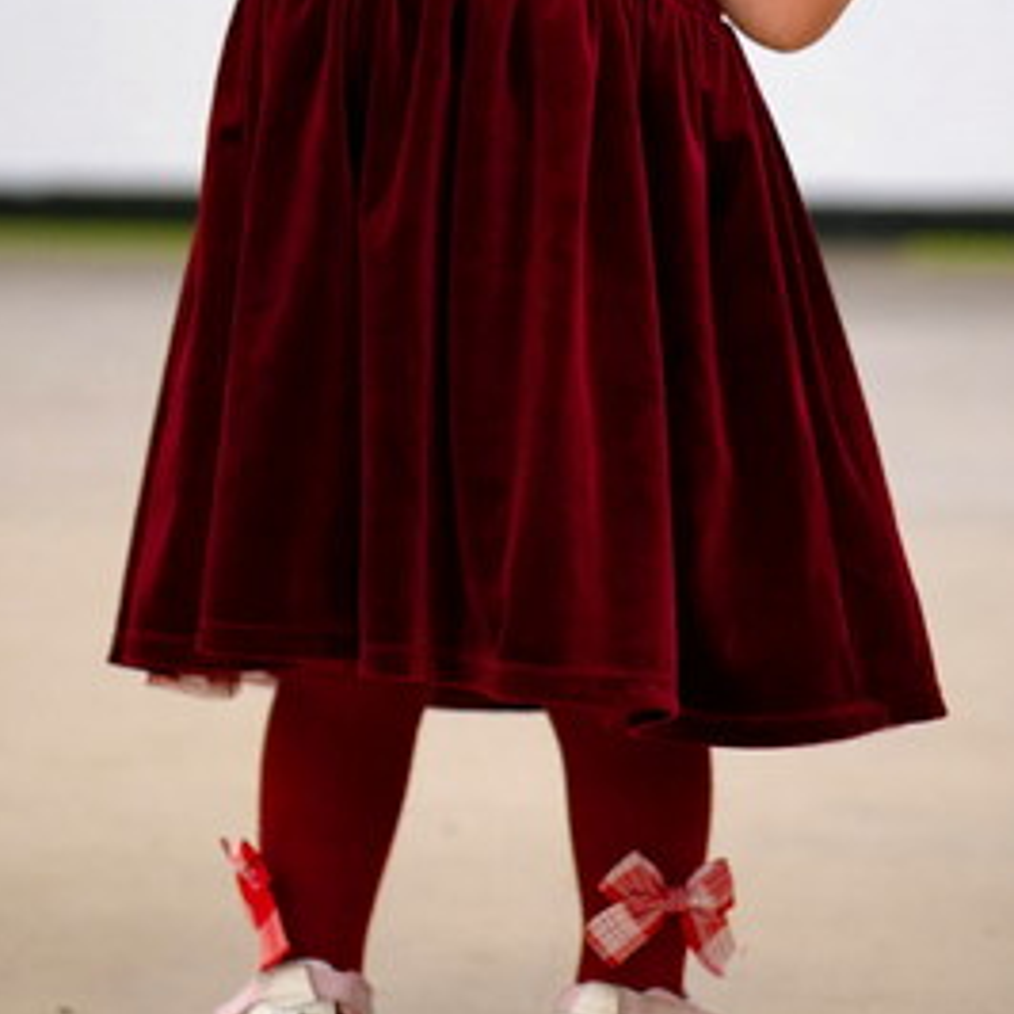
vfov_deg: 12.6
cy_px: 95
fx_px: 4573
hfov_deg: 12.7
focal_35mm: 138
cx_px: 488
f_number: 2.5
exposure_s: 1/500
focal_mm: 72
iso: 4000
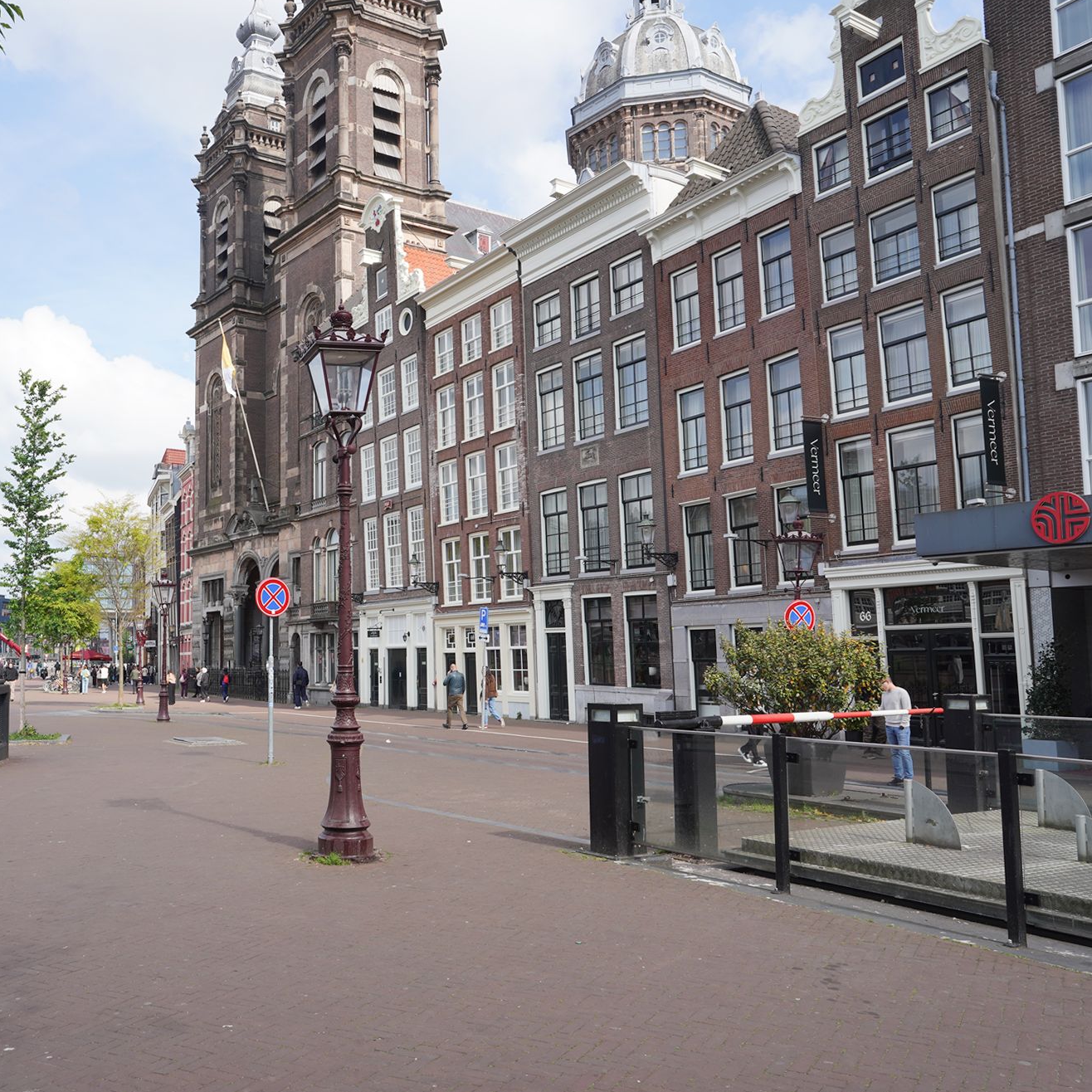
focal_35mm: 31
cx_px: 335
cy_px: 543
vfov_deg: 52.5
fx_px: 1106
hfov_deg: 51.2
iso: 100
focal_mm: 24
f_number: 11
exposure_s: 1/100
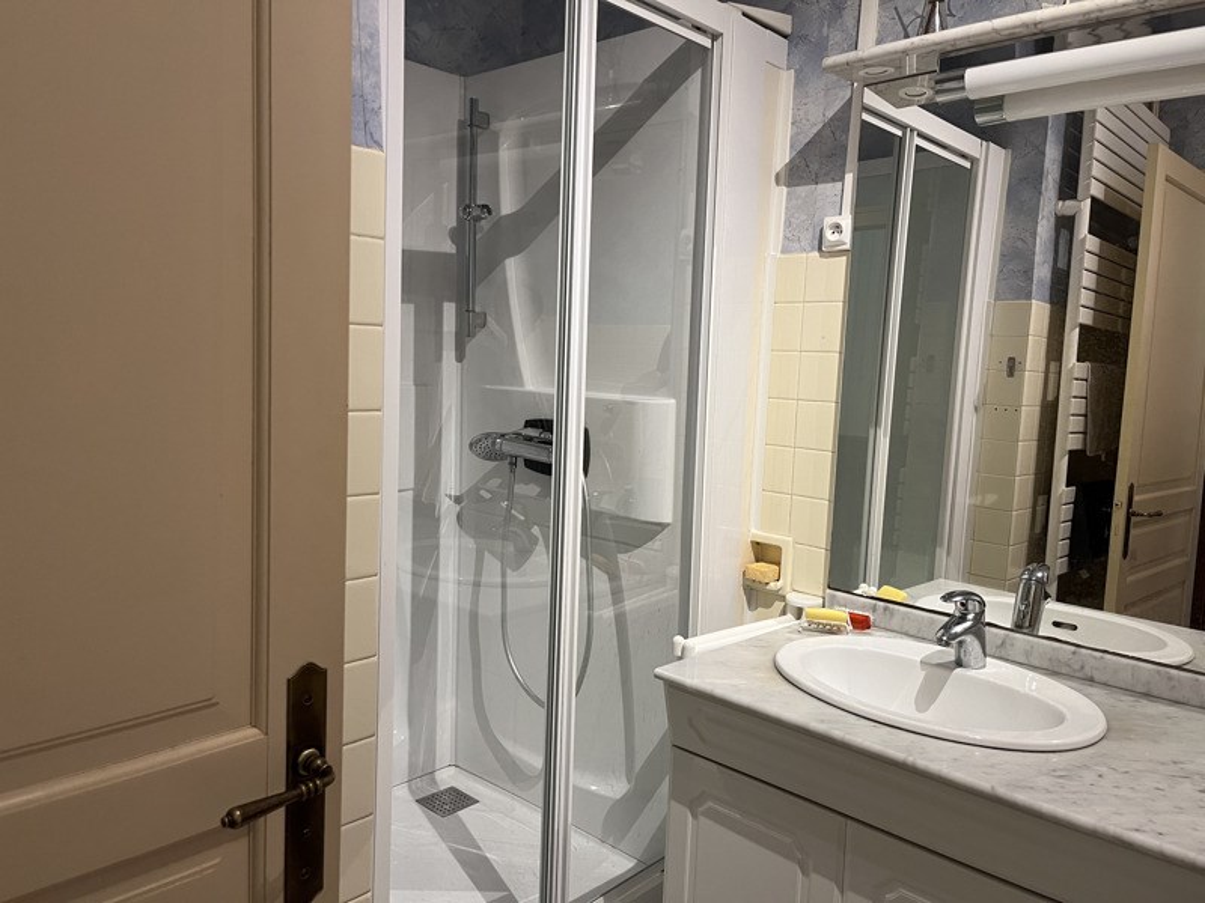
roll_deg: -2.3
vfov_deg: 53.1
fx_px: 905
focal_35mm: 26
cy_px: 452
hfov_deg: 67.3
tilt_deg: -6.5
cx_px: 602
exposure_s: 1/50
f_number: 1.6
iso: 125
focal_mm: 5.1
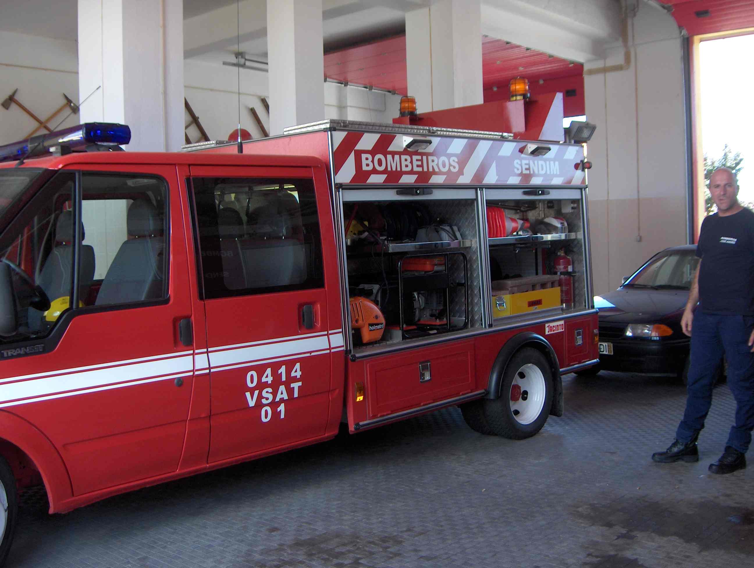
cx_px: 377
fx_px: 851
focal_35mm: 39
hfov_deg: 47.8
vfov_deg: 36.9
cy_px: 284
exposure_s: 1/108
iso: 200
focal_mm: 8
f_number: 2.8
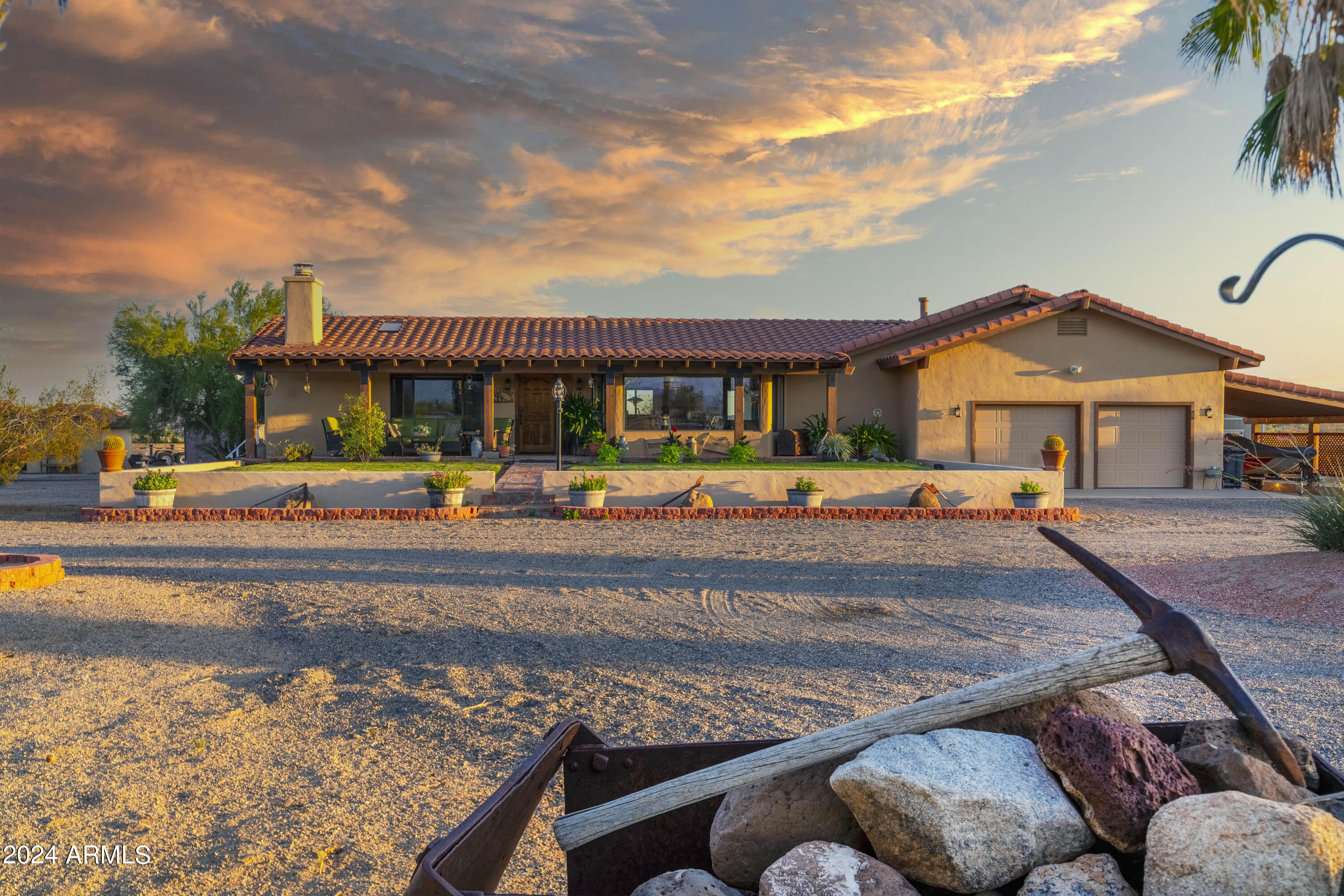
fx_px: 1120
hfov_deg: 61.9
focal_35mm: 30
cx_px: 672
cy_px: 448
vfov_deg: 43.6
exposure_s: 1/5000
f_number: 8
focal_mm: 30
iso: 160
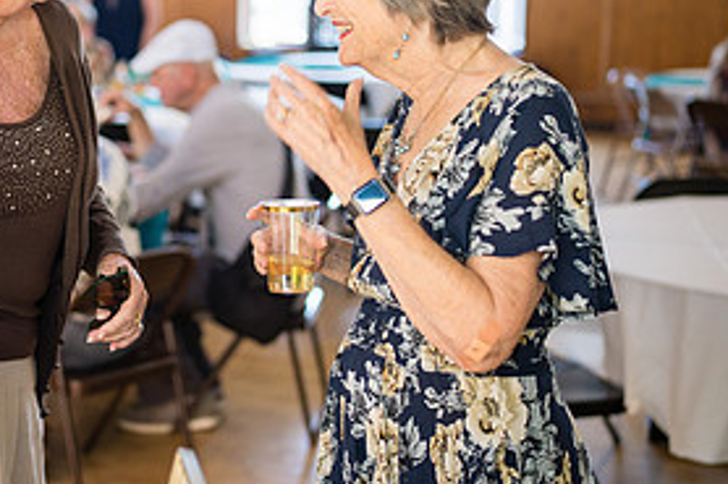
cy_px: 158
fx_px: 1516
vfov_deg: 18.1
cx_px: 124
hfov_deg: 26.4
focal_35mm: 75
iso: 200
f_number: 1.4
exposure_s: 1/250
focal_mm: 35
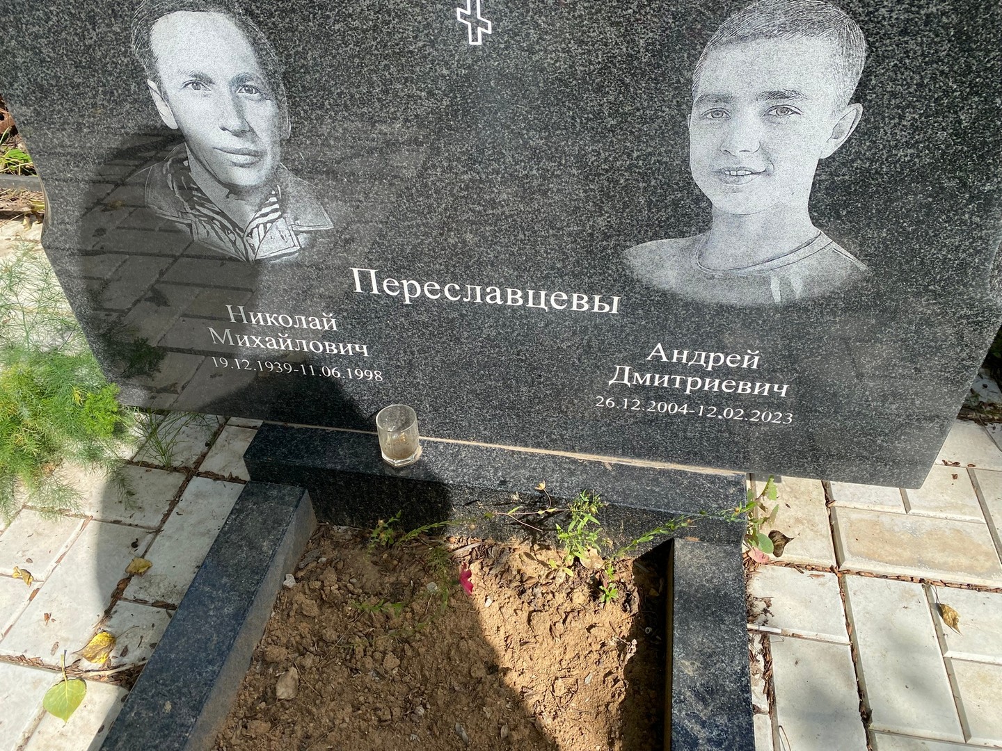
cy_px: 376
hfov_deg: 67.3
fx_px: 753
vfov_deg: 53.1
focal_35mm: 26
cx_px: 501
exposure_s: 1/2688
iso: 32
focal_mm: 4.25
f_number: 1.8
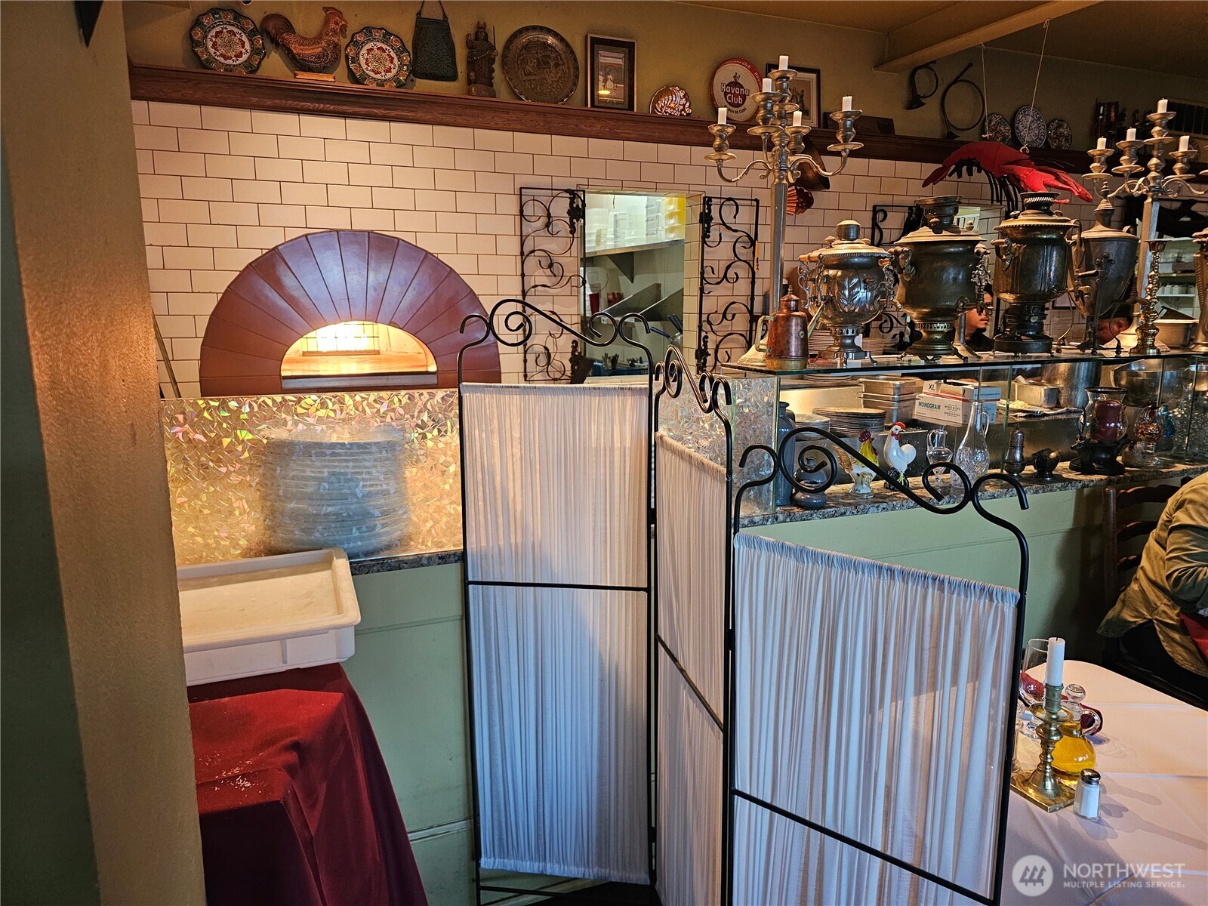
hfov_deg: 73.9
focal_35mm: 23
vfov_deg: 58.9
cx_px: 604
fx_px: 803
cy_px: 453
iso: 640
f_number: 1.7
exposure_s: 1/60
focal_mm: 6.3
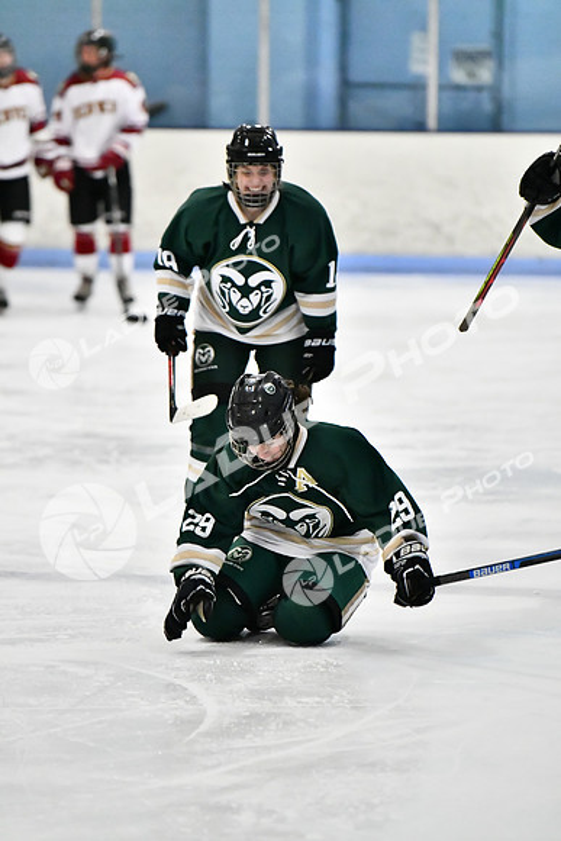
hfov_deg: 7.0
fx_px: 4555
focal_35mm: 195
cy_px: 420
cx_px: 280
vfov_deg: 10.5
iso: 8000
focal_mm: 130
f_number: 2.8
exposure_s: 1/1250
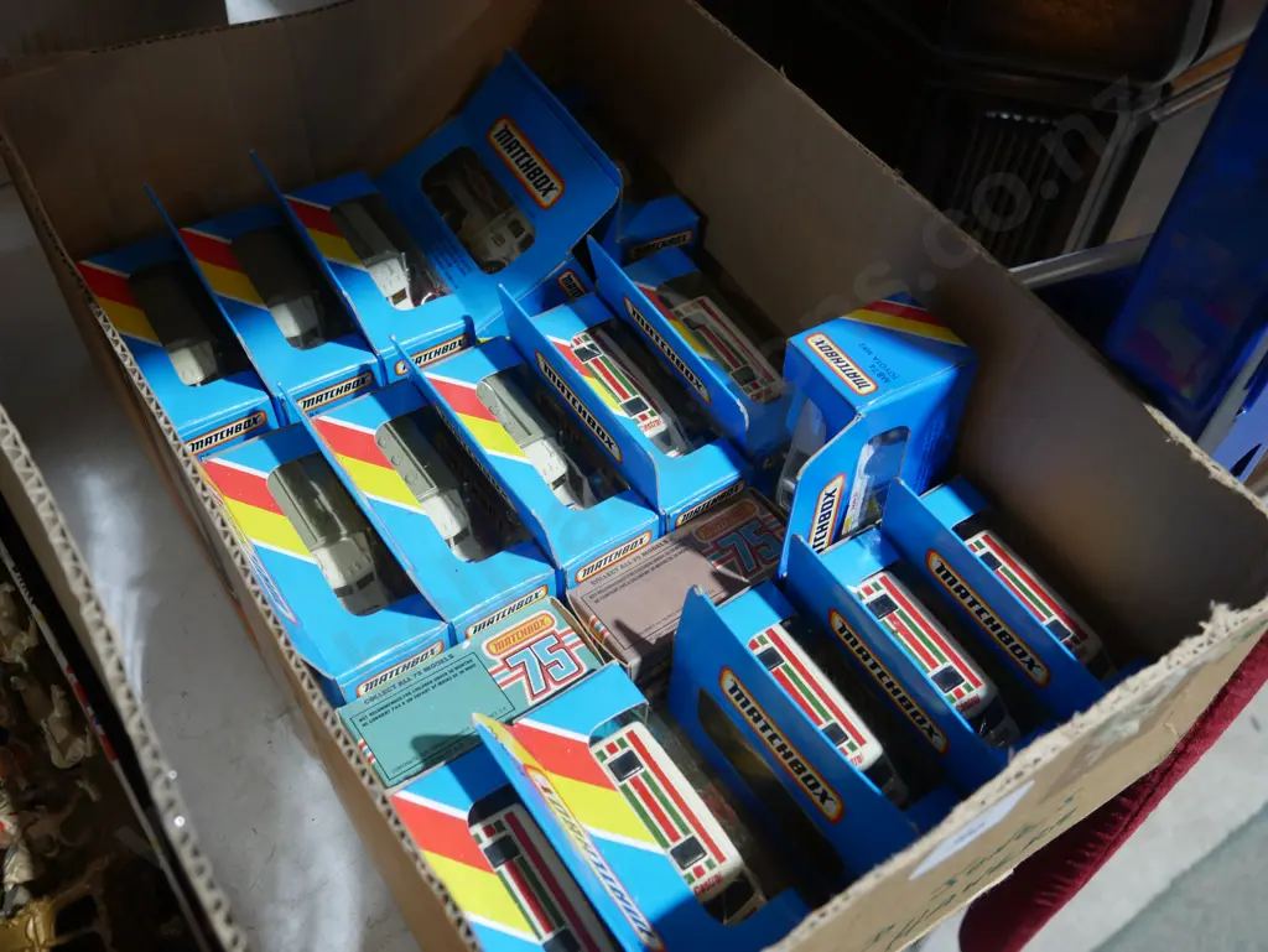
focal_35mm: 36
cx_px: 634
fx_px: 1319
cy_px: 476
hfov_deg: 51.3
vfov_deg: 39.7
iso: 640
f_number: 4
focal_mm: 18
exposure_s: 1/60
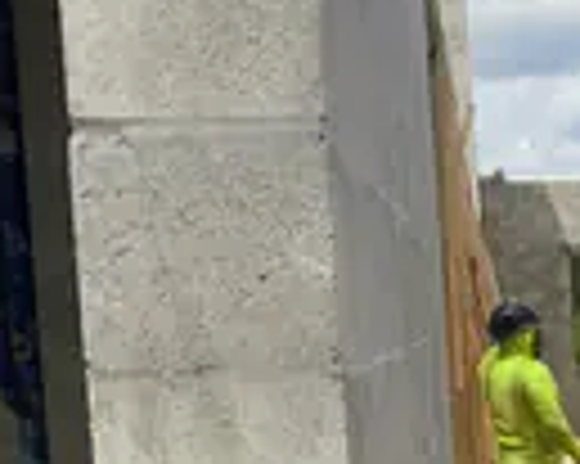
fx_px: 1887
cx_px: 1048
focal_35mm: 110
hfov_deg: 15.1
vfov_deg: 13.8
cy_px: 453
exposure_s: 1/1195
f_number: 1.8
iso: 16
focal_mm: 3
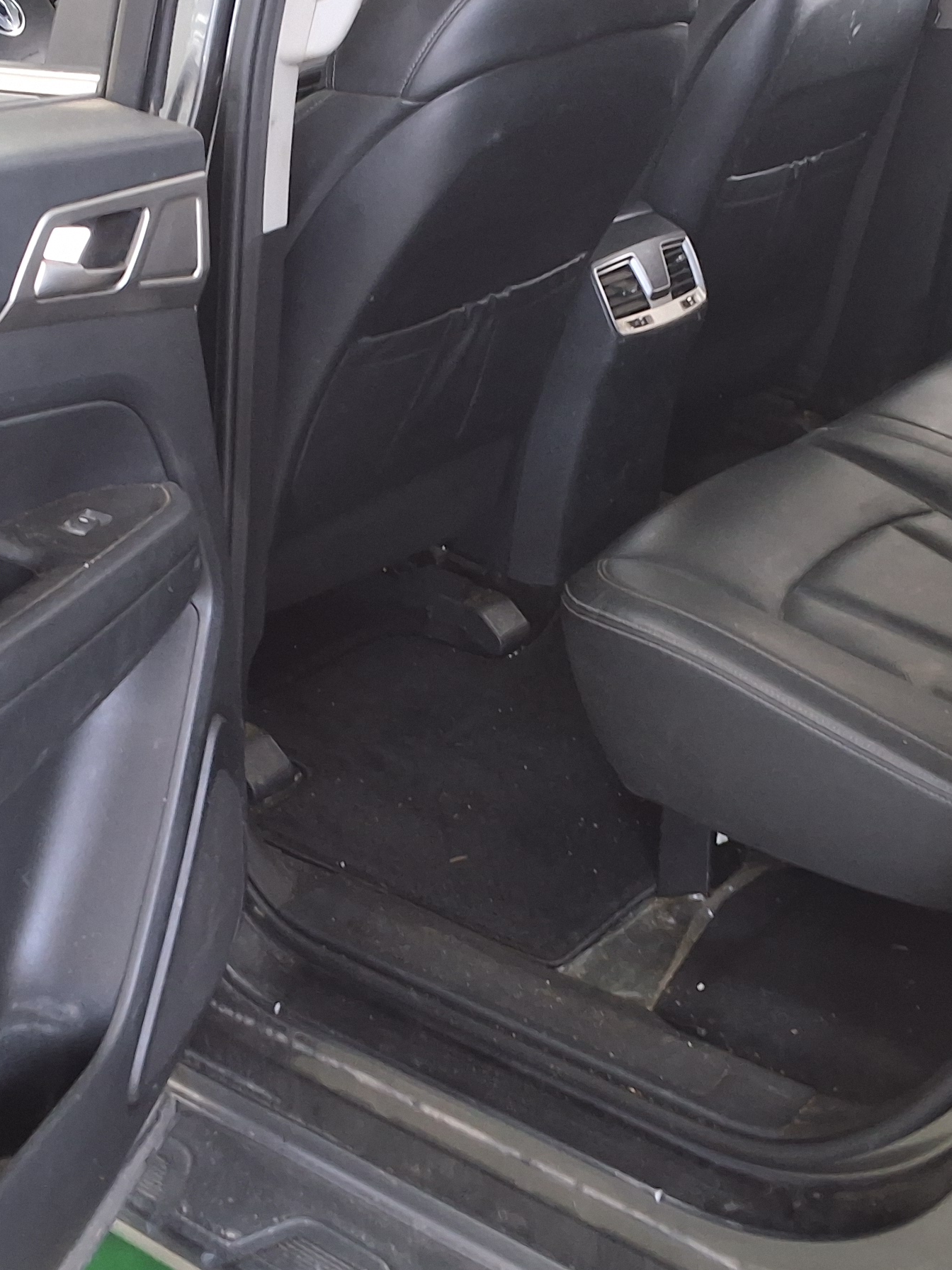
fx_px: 1870
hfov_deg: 28.6
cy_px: 513
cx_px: 471
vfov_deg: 37.4
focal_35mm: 51
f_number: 1.9
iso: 80
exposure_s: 1/40
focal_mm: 2.91
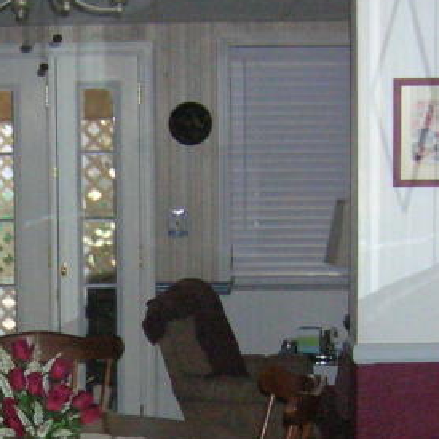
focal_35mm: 112
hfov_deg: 15.3
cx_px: 24
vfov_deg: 15.4
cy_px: 397
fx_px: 1607
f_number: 2.9
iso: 200
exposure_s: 1/60.1
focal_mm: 5.7
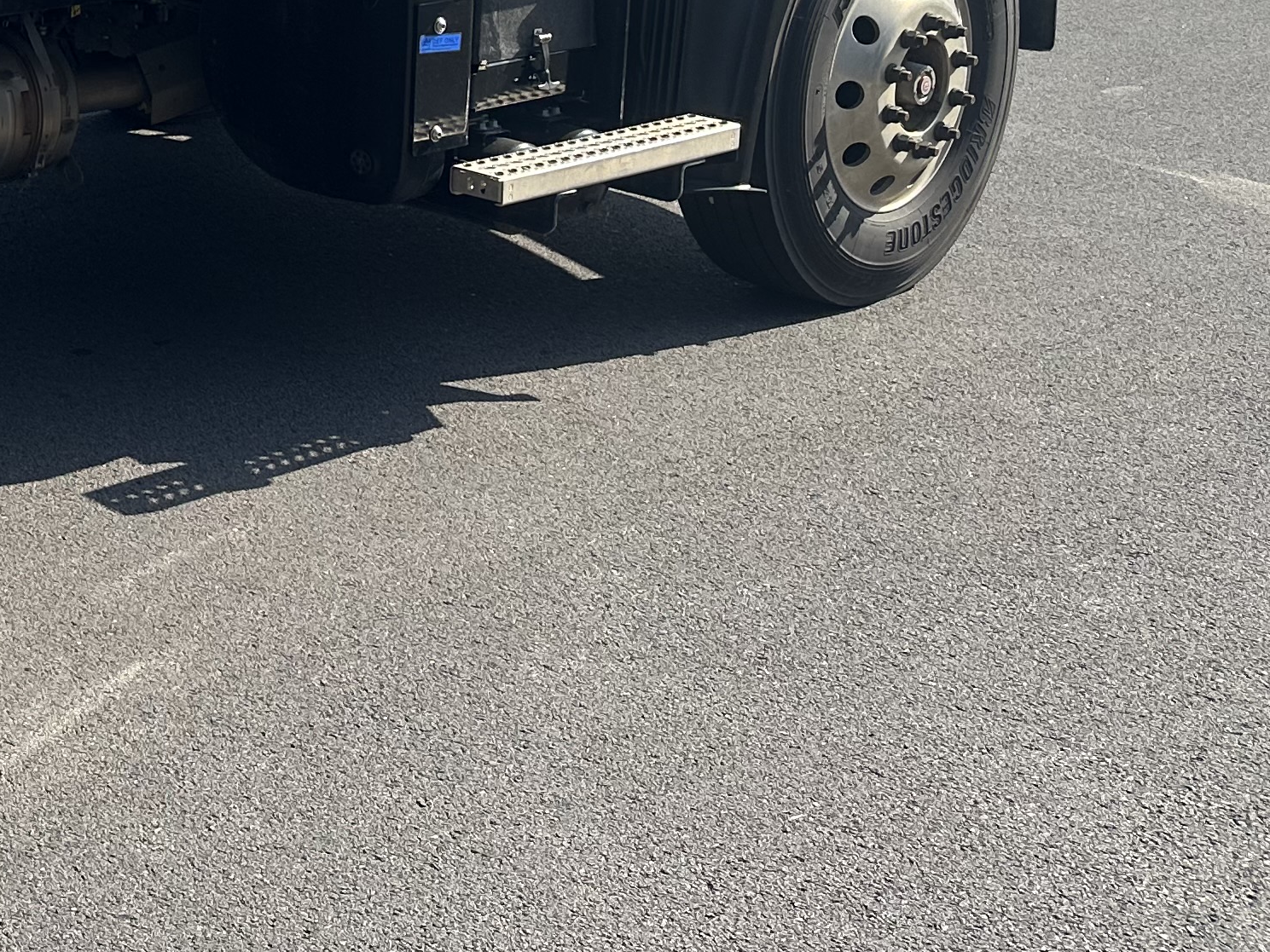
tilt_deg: -10.1
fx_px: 2385
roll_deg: -1.3
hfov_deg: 26.2
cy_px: -103
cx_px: -298
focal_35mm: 65
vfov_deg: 21.4
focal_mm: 6.86
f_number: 1.78
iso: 80
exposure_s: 1/3058
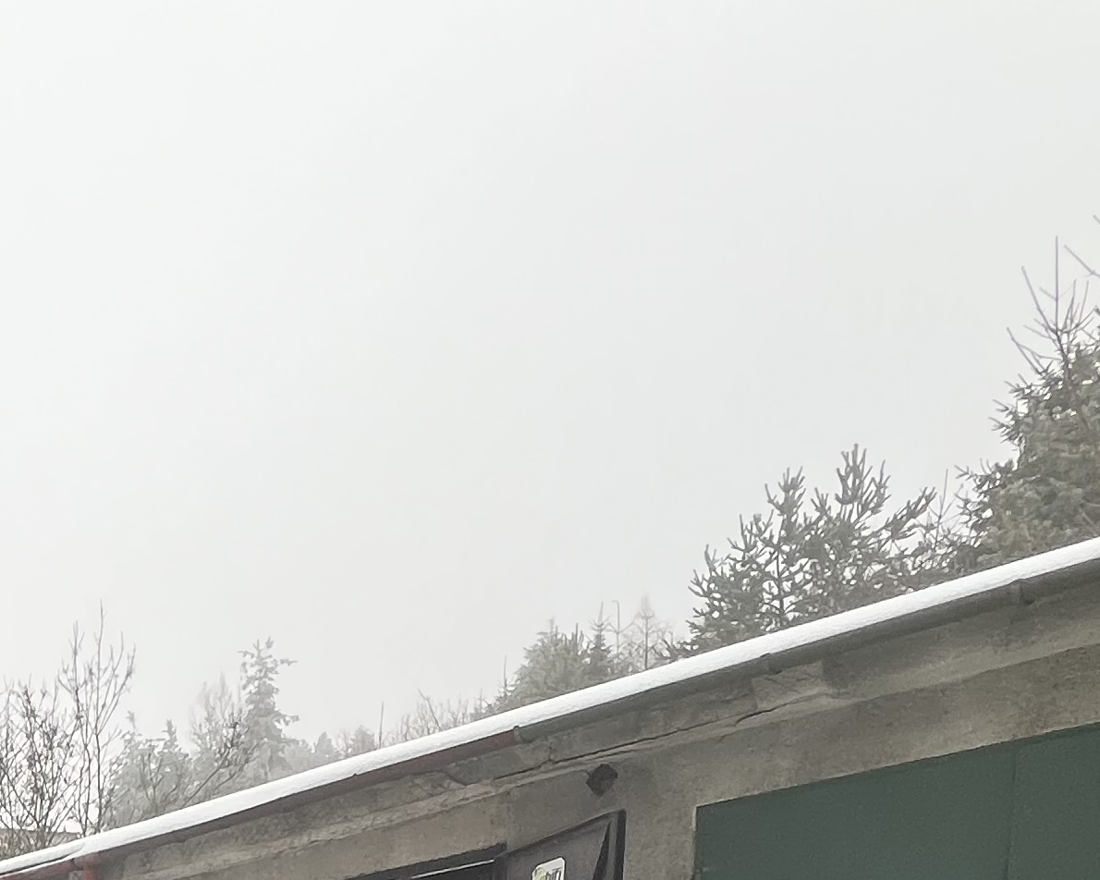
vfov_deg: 25.6
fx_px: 1400
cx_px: -210
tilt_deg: -8.4
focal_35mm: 43
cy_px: 1339
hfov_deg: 34.6
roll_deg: +2.2
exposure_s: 1/99
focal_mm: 1.57
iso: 32
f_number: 1.8
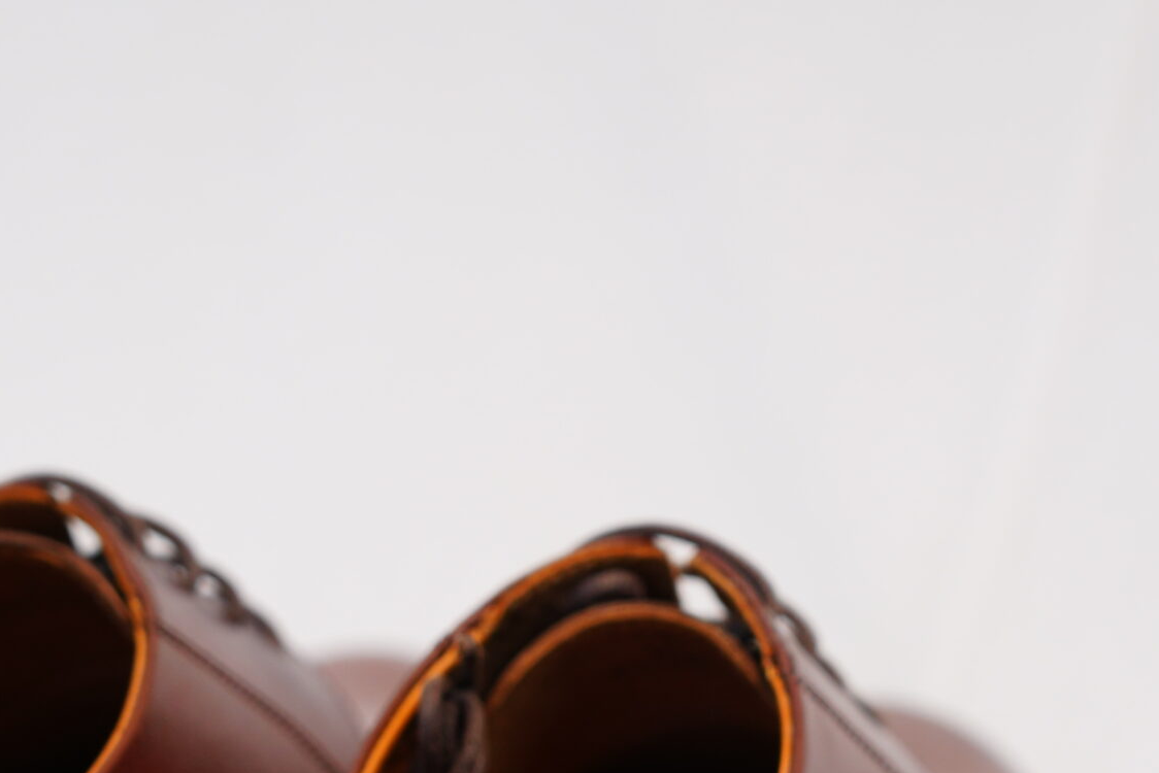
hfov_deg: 8.9
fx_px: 7406
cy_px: 872
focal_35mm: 230
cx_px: 459
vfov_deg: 6.0
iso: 640
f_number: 5
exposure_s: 1/125
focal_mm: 101
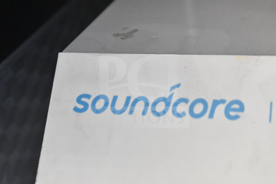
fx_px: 633
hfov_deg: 24.6
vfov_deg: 16.6
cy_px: 92
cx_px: 138
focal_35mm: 82
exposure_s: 1/100
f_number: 5.6
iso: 6400
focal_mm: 55
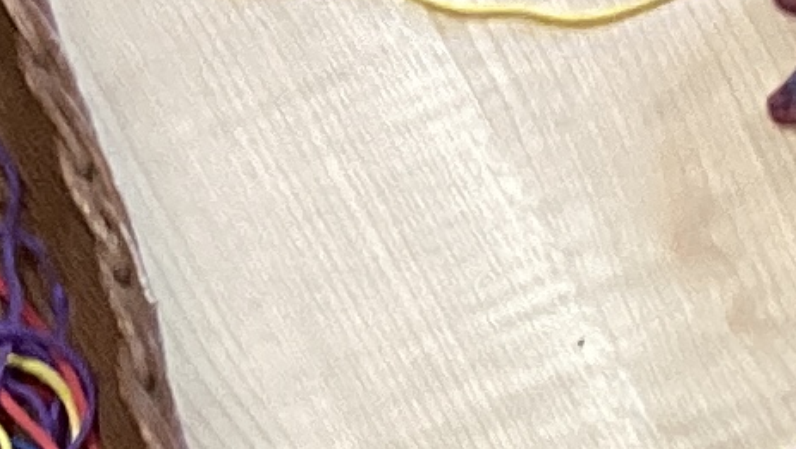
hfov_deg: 9.0
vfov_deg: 4.7
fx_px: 5026
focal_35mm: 238
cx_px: 643
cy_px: 1646
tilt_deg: -70.6
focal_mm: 3.3
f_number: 2.4
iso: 160
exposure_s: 1/50
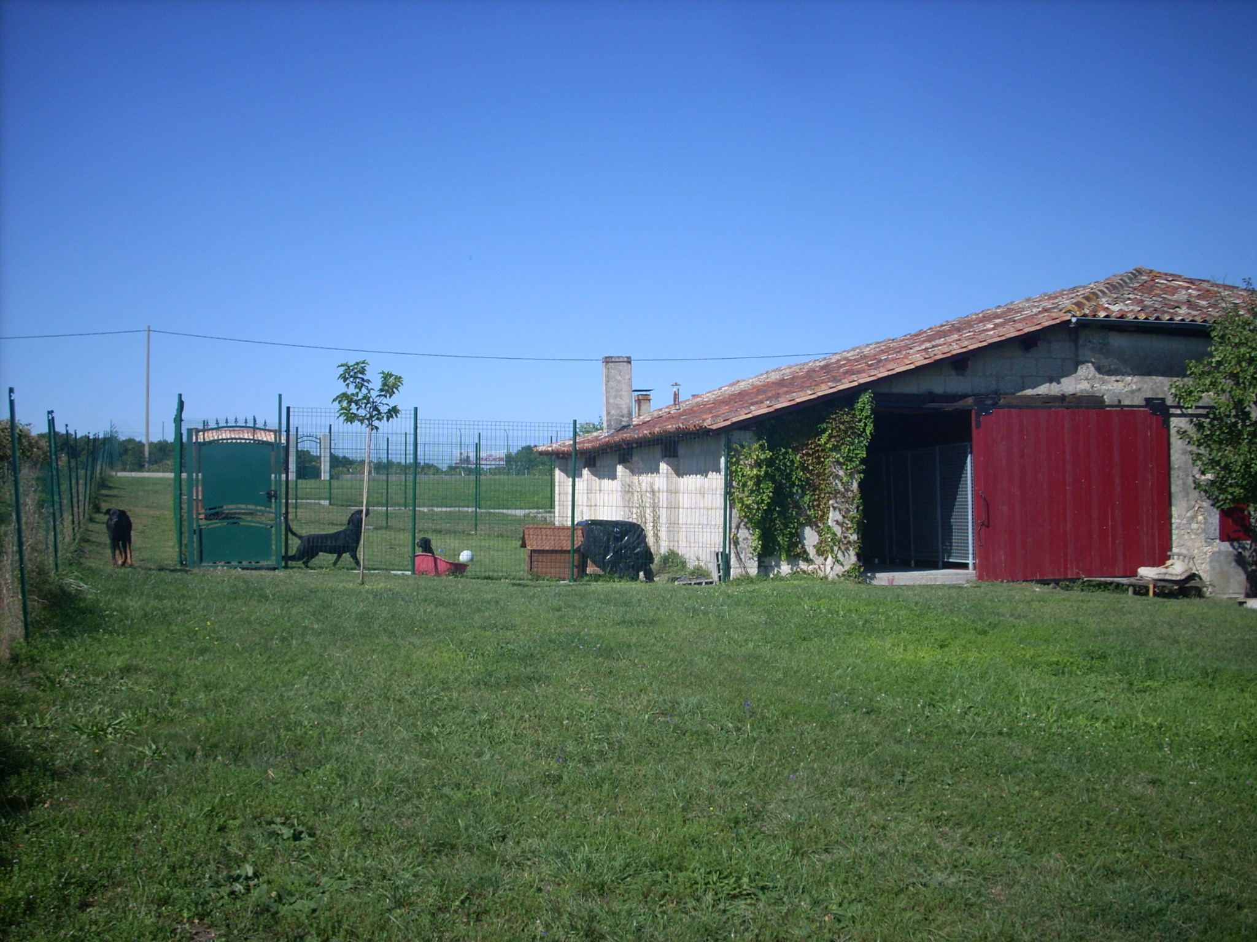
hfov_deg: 50.1
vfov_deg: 38.7
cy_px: 471
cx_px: 628
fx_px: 1344
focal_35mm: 37
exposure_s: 1/297
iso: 64
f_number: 5.6
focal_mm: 6.2
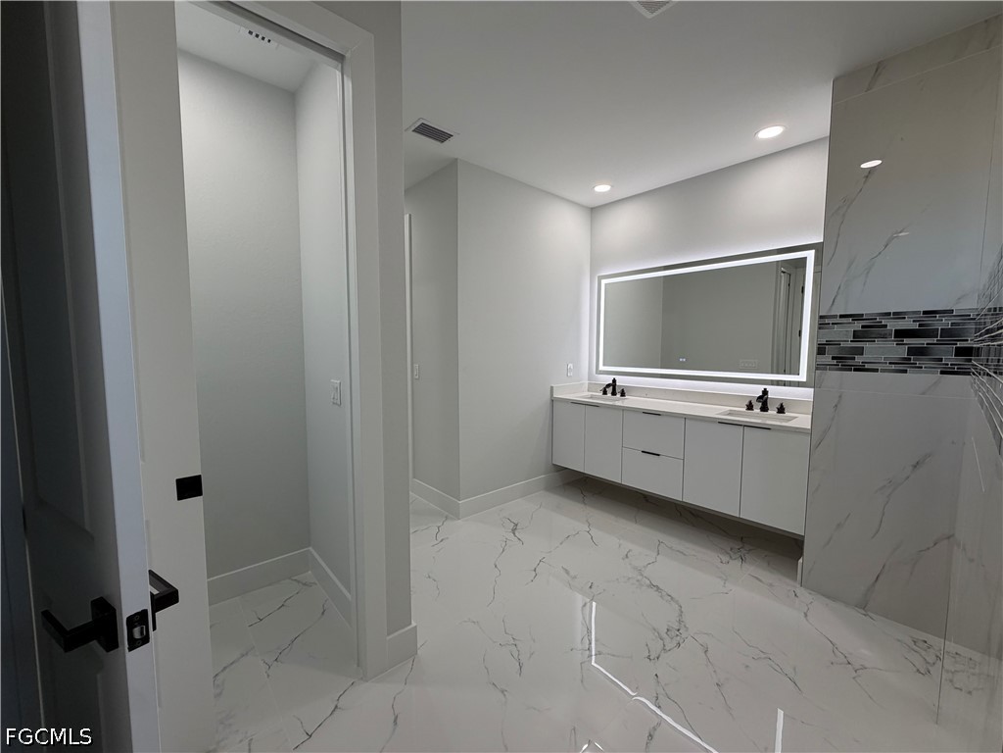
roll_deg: -0.2
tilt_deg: -3.9
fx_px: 406
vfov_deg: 85.7
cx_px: 502
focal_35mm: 14
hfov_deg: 102.1
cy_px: 376
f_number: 2.2
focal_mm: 2.22
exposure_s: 1/120
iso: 100
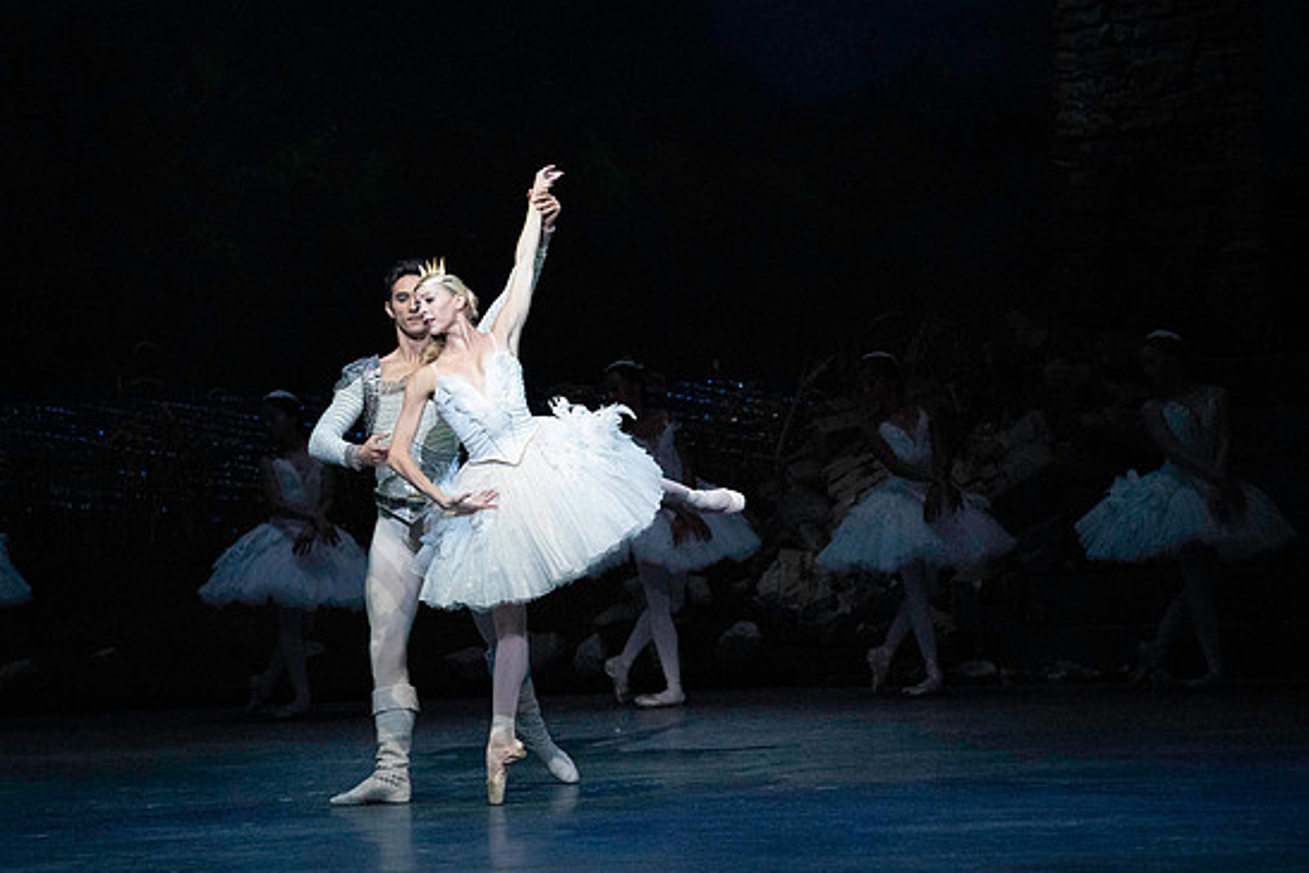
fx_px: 7710
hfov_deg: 9.7
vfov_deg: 6.5
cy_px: 429
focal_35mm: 212
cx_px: 632
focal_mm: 200
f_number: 5
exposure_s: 1/400
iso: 25600
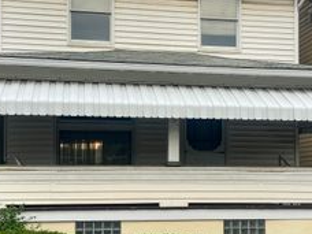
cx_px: 172
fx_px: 514
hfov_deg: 33.8
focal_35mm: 57
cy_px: 57
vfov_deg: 25.3
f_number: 1.5
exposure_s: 1/405
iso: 50
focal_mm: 5.7
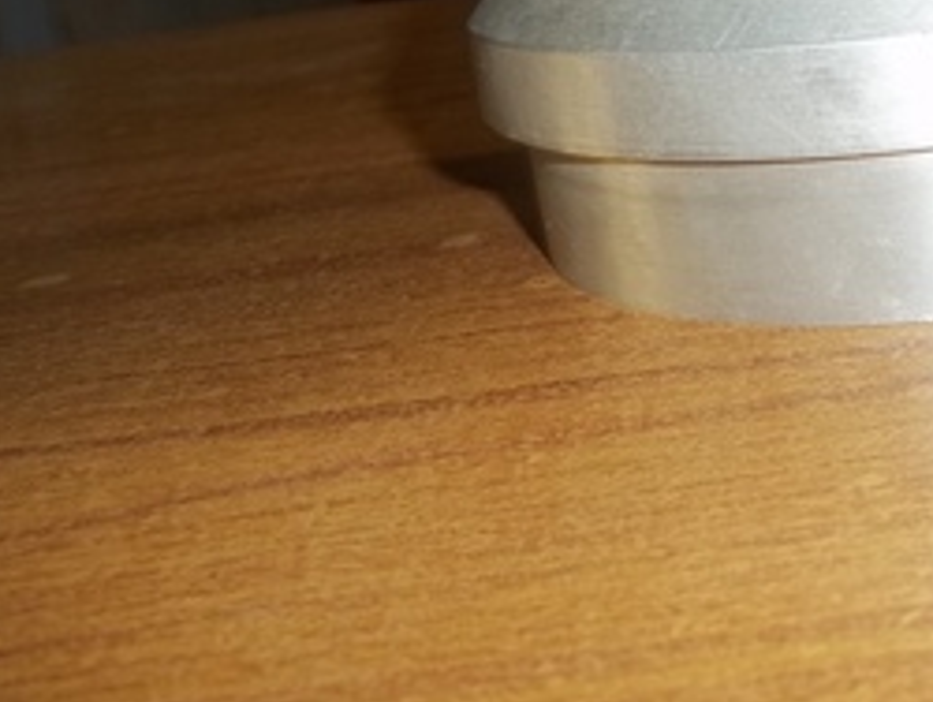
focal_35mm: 72
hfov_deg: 26.3
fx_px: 1942
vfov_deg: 19.9
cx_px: 795
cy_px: 13
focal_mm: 6.5
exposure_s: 1/30
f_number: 3.1
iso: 64
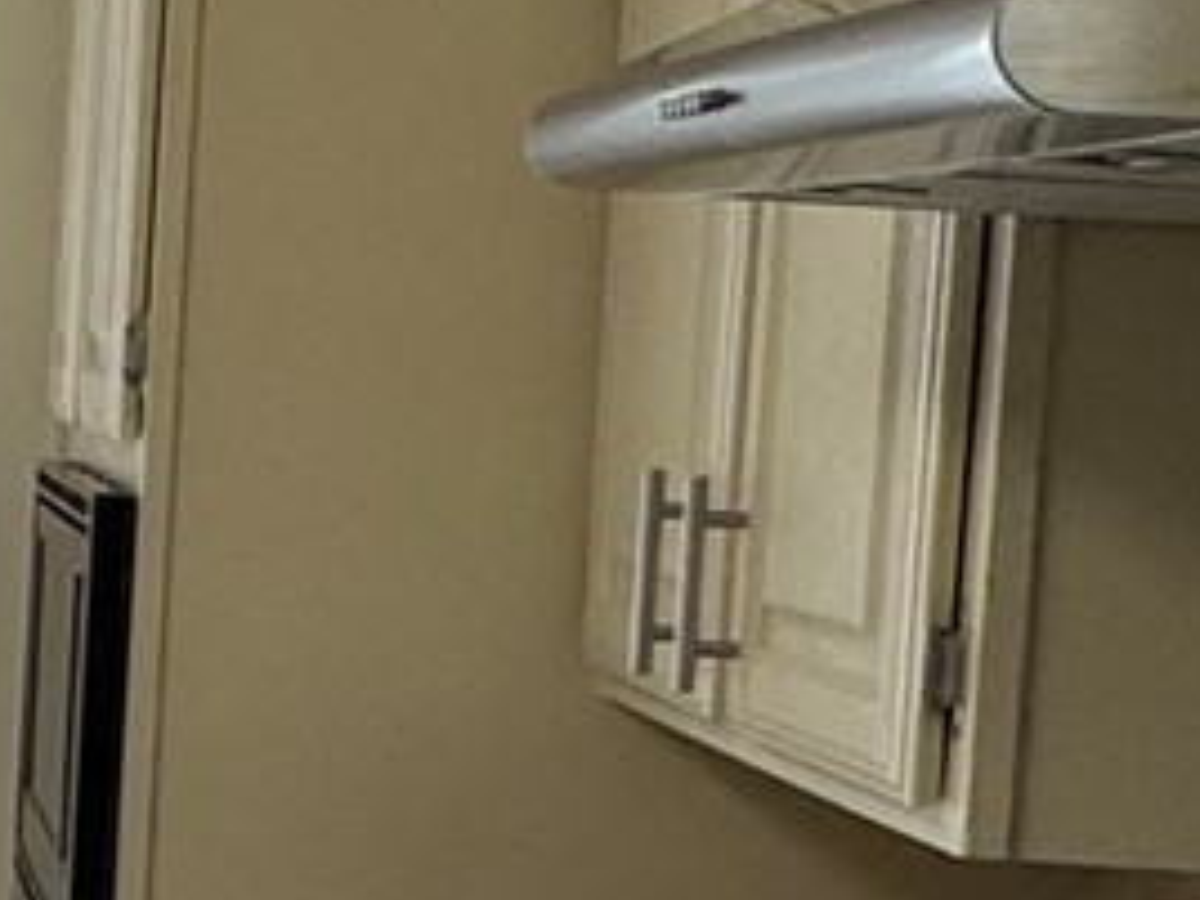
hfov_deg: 14.3
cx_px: -1424
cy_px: 618
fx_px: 3709
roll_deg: -1.4
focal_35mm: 107
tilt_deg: -4.6
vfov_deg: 13.8
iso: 40
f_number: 2.2
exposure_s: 1/136
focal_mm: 2.22
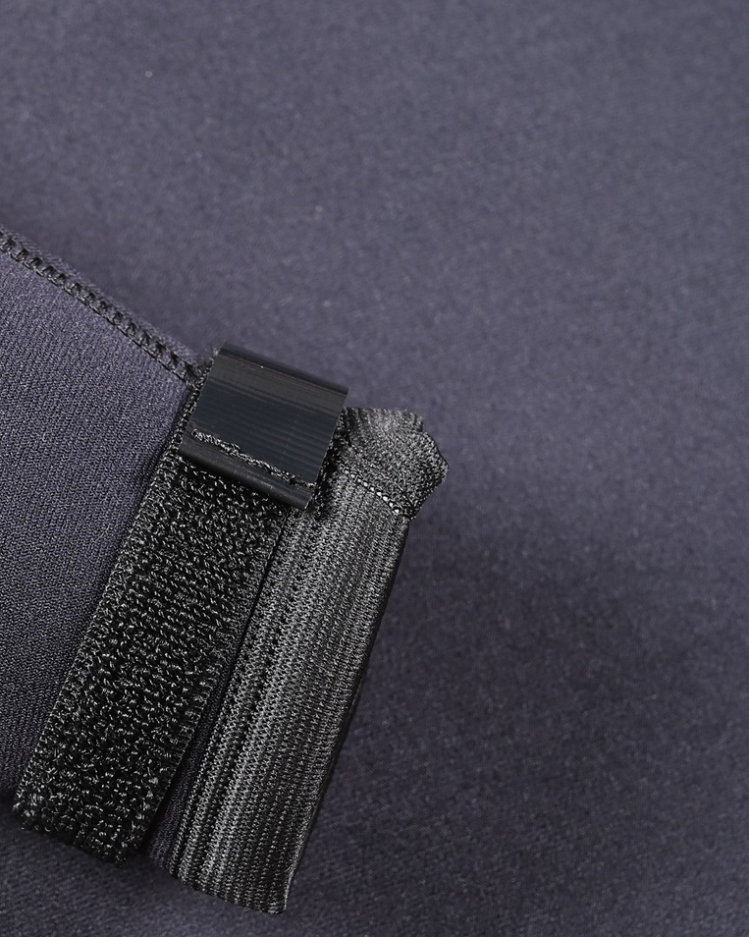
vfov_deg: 15.5
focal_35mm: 124
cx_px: -27
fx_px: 3437
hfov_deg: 12.3
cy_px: 486
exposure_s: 1/30
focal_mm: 70
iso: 400
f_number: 11
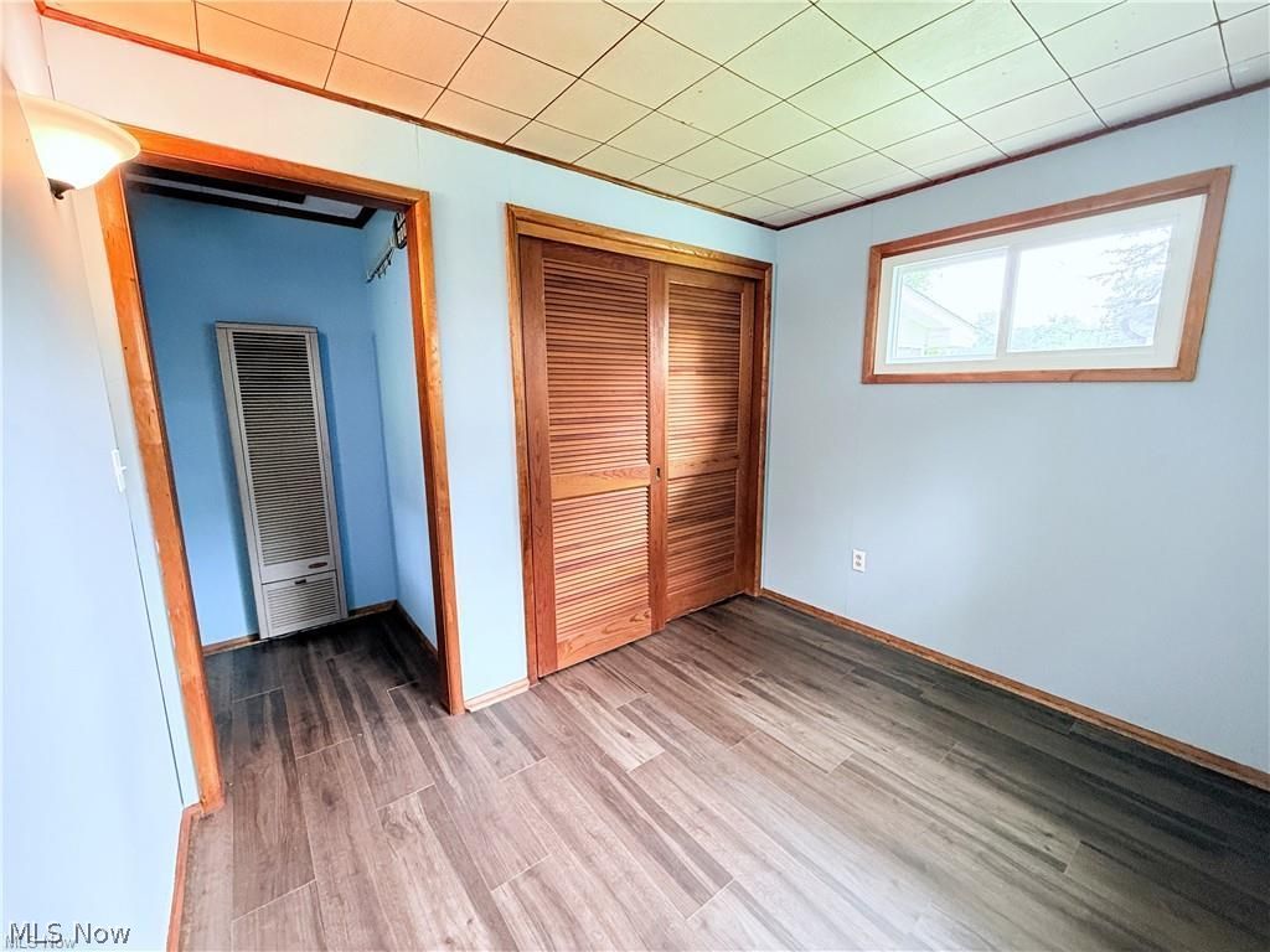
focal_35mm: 14
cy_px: 476
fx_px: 514
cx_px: 635
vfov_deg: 85.7
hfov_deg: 102.1
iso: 500
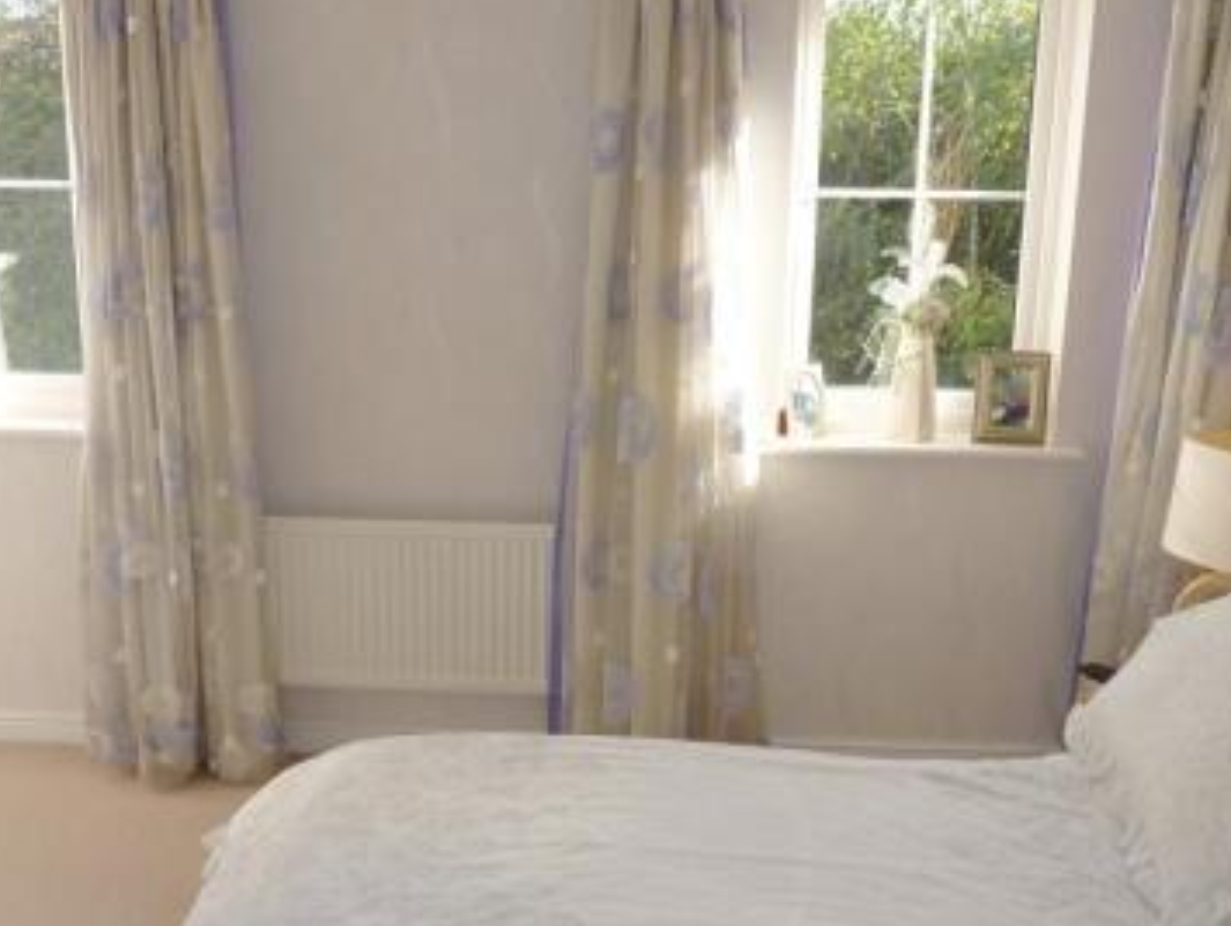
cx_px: 546
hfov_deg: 45.7
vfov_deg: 35.0
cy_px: 577
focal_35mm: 41
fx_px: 1460
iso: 100
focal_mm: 4.1
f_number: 3.5
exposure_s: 1/100
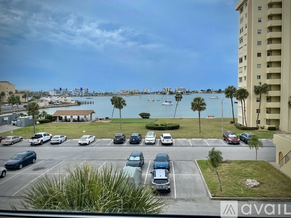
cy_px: 109
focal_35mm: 26
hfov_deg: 67.3
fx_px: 219
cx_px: 146
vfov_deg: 53.0
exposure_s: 1/1401
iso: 32
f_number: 1.6
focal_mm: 4.2
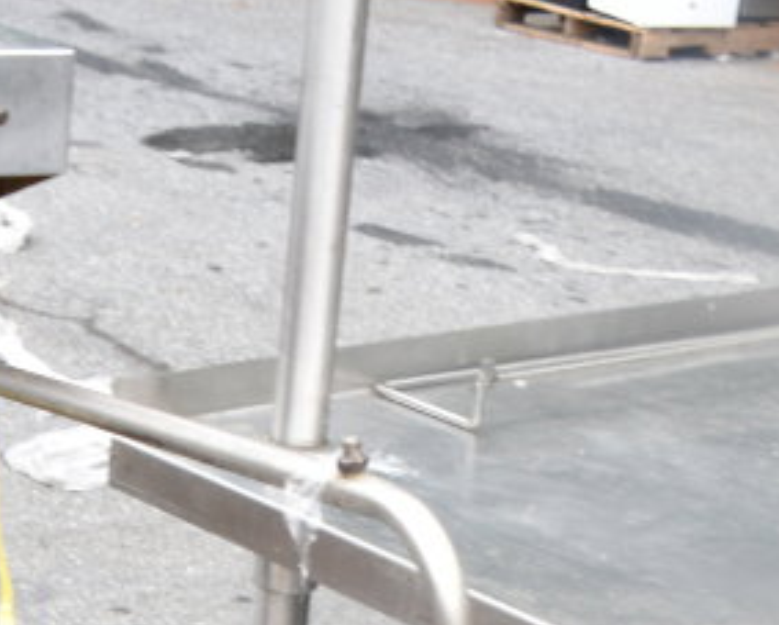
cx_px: 14
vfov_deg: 12.9
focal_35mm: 105
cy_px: 1232
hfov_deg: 17.9
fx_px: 2412
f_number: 6.3
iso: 200
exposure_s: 1/160
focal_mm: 23
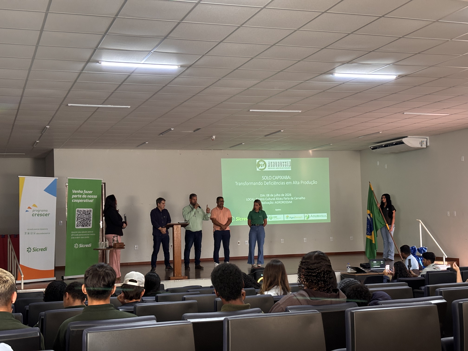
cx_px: 234
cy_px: 176
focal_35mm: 52
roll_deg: +2.0
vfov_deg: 28.0
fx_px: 703
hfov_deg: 36.8
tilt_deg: +2.5
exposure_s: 1/40
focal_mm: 5.96
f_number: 1.6
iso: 200
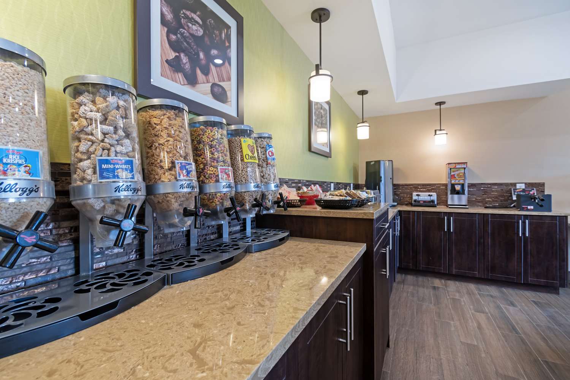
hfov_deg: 100.4
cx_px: 285
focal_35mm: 15
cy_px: 190
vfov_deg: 77.3
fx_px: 237
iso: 400
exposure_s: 1/30
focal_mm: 10
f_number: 8
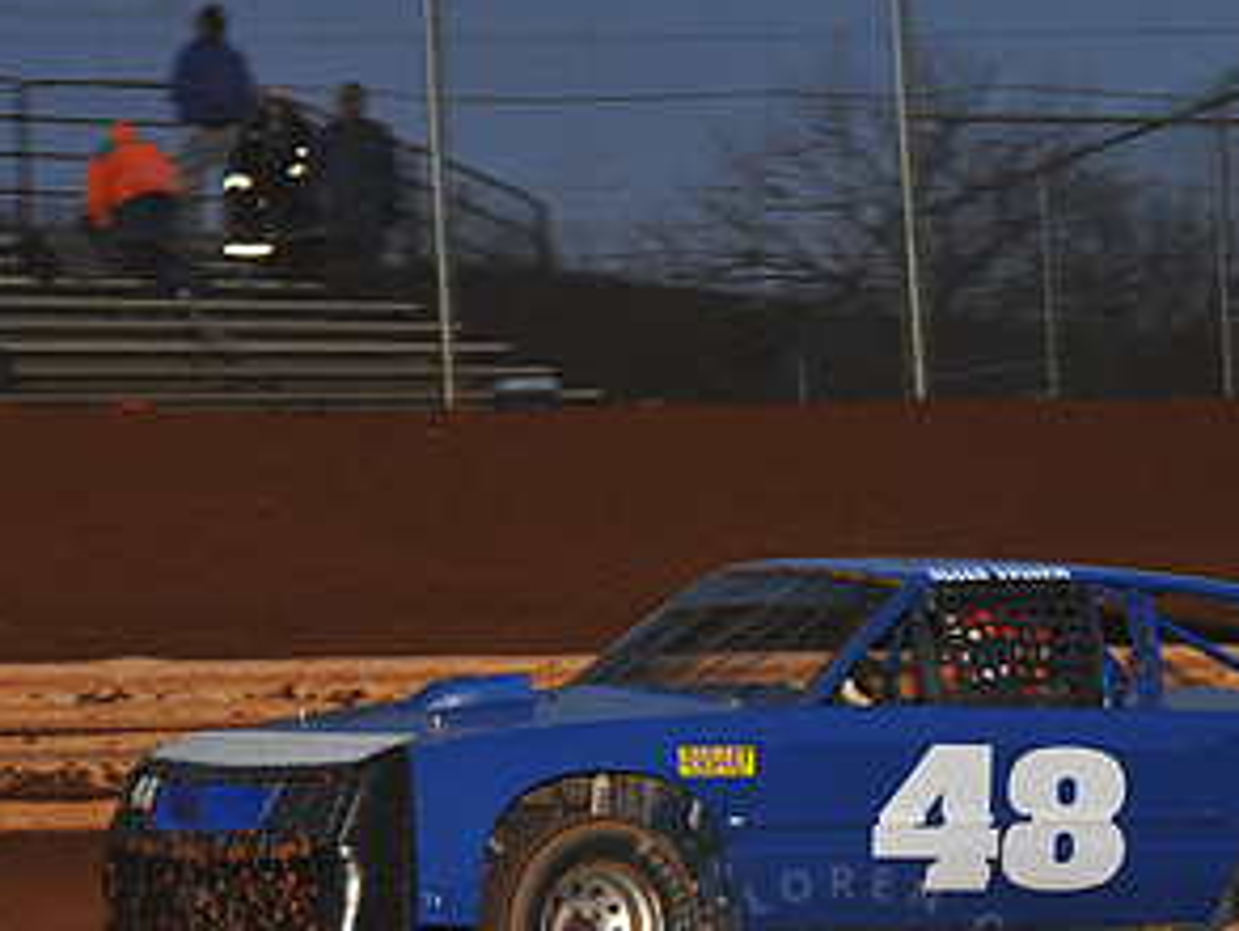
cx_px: 842
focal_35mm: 175
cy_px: 732
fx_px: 6266
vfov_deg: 8.5
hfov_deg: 11.3
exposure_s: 1/320
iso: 1250
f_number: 7.1
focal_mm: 92
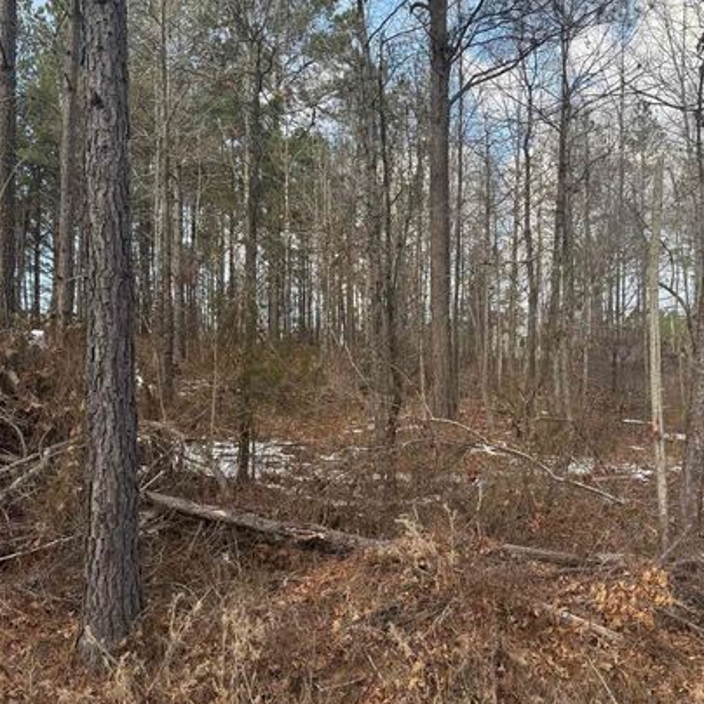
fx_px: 805
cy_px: 384
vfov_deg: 47.2
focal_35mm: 35
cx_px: 420
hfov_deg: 47.0
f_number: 1.78
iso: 80
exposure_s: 1/792
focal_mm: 6.76
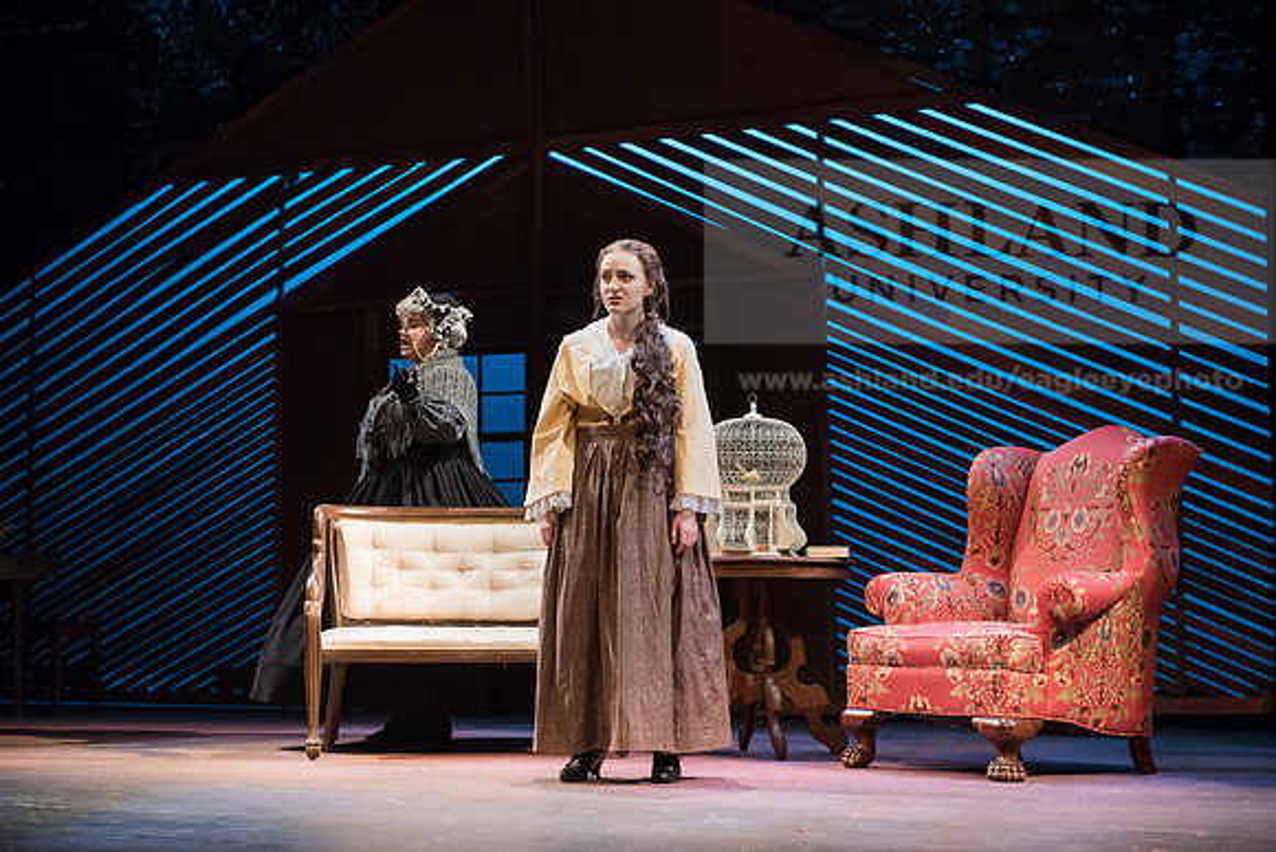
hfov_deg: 30.5
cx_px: 638
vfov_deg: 20.6
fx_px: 2340
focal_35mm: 66
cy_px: 426
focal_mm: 66
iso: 3200
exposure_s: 1/200
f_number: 3.5
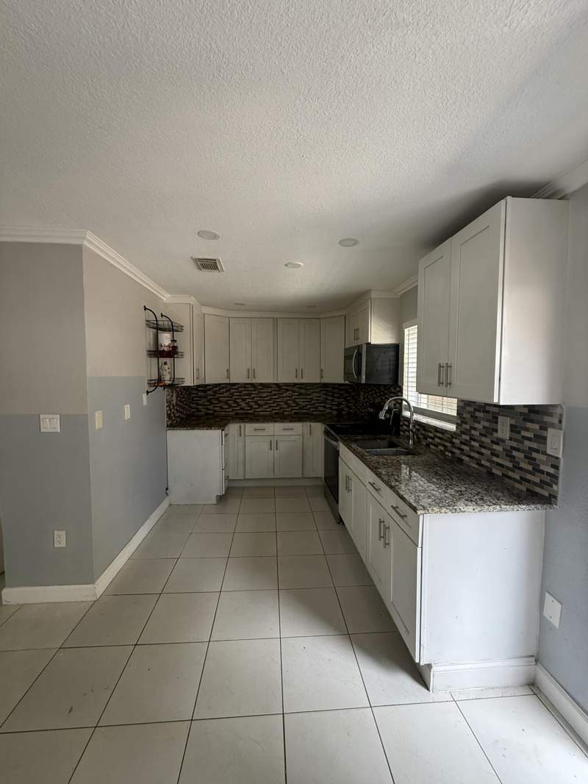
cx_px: 294
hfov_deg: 85.7
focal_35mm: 14
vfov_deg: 102.1
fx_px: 317
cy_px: 392
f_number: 2.2
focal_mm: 2.22
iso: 160
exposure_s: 1/99
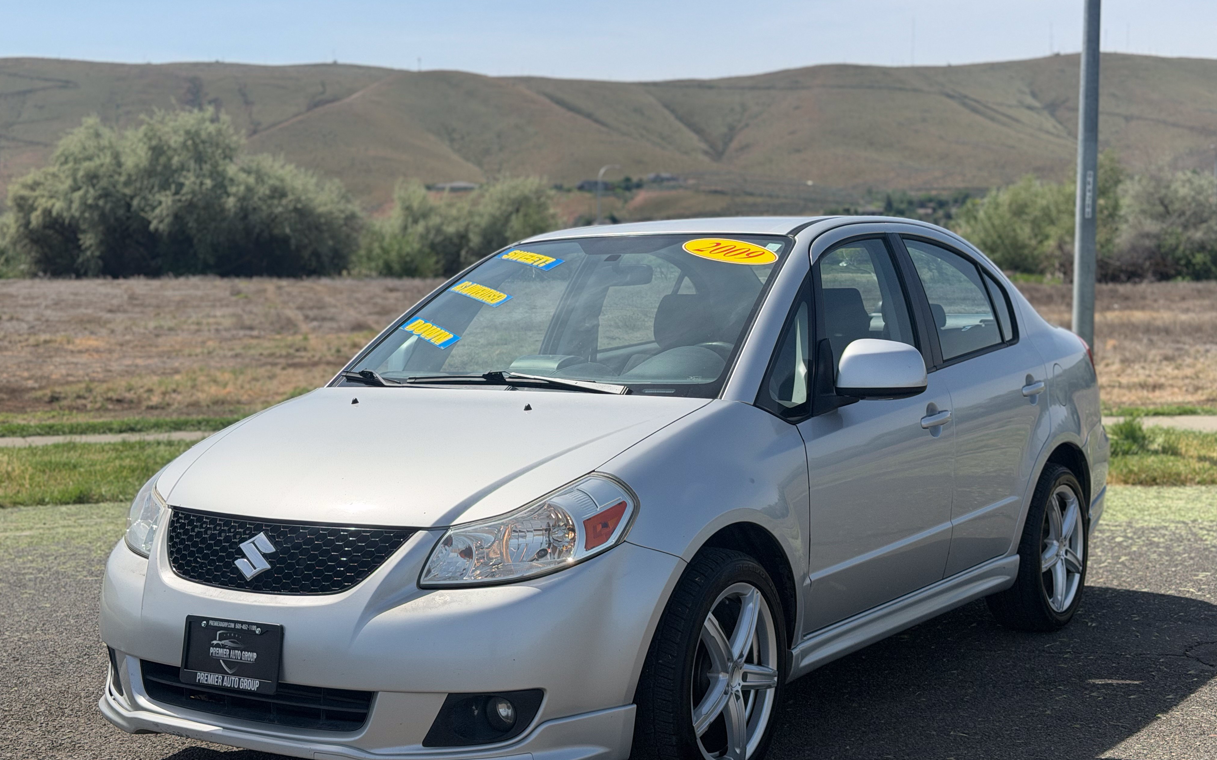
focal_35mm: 51
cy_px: 430
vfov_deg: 25.3
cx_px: 608
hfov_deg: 39.6
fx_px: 1691
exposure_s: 1/7874
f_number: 1.78
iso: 100
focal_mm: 6.76
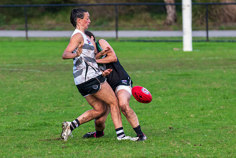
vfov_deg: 2.6
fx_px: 3475
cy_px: 101
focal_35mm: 530
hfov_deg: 3.9
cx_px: 91
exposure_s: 1/400
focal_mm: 300
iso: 800
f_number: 8
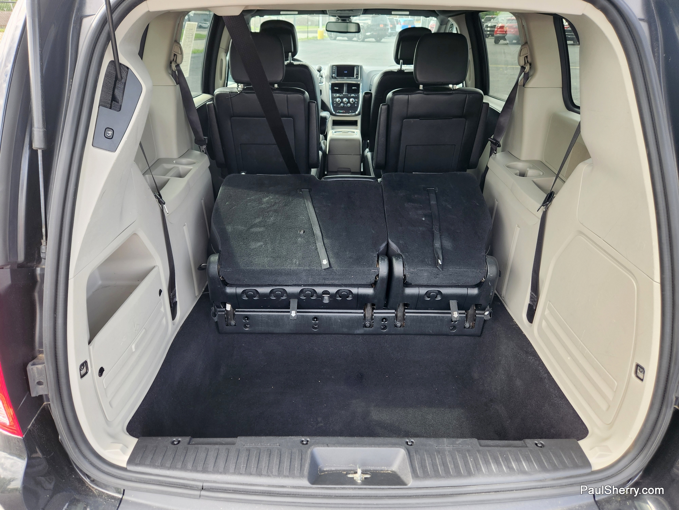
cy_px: 255
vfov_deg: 58.9
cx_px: 340
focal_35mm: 23
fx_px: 451
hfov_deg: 73.9
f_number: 1.8
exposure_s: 1/180
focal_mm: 5.4
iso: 50
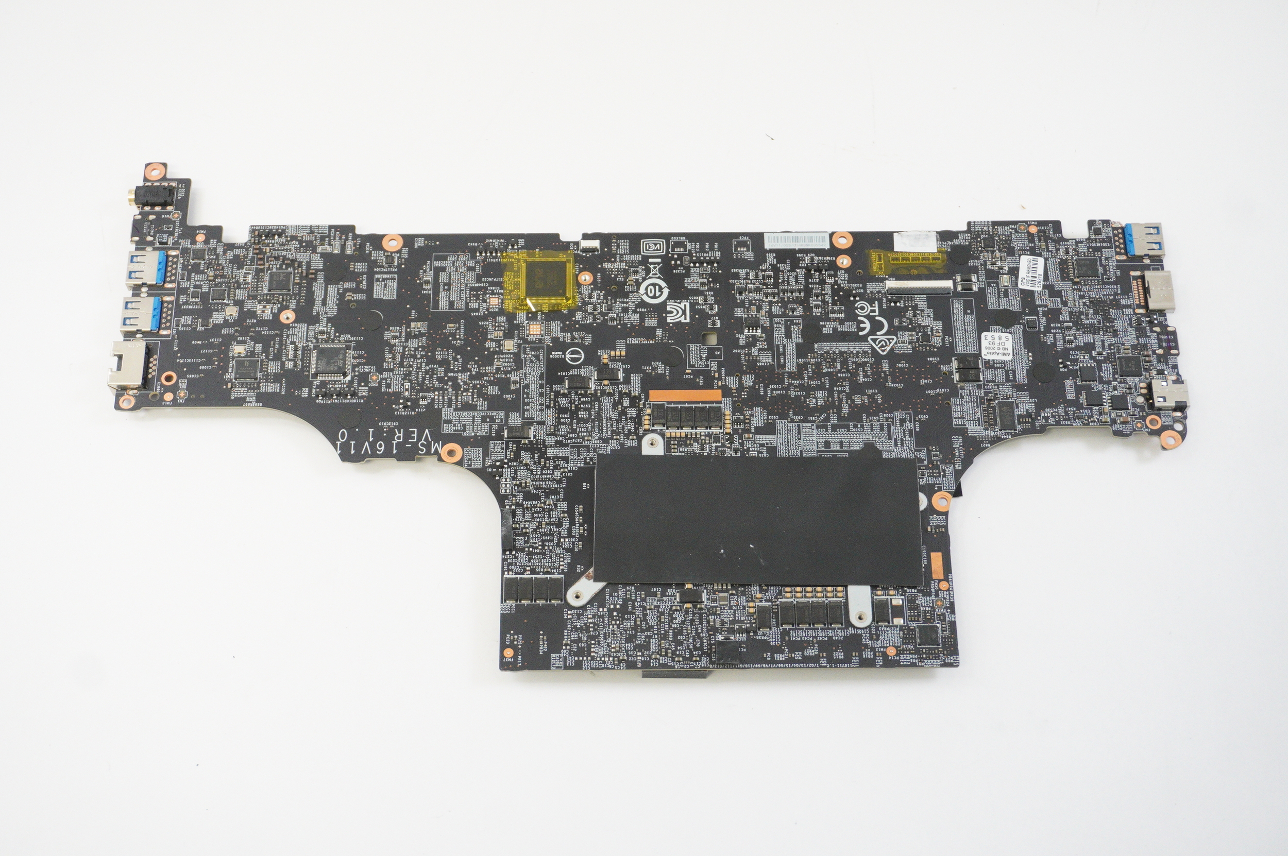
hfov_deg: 38.9
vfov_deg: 26.4
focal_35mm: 51
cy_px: 428
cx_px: 644
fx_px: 1823
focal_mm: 34
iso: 2500
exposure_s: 1/100
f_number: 5.6
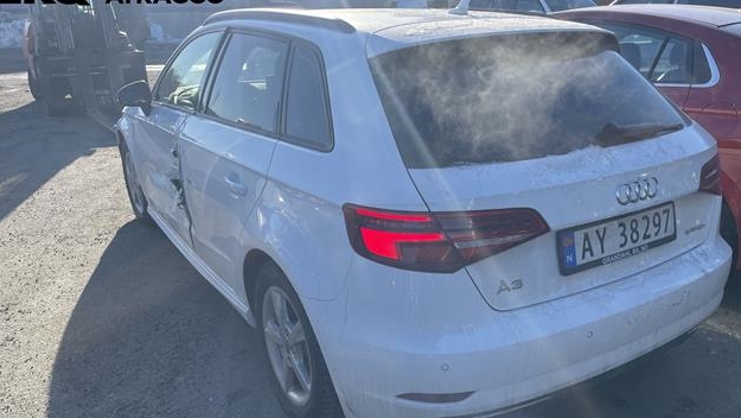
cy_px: 266
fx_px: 570
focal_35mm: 29
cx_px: 377
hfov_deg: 66.0
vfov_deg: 39.9
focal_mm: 4.2
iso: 32
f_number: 1.6
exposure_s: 1/1233
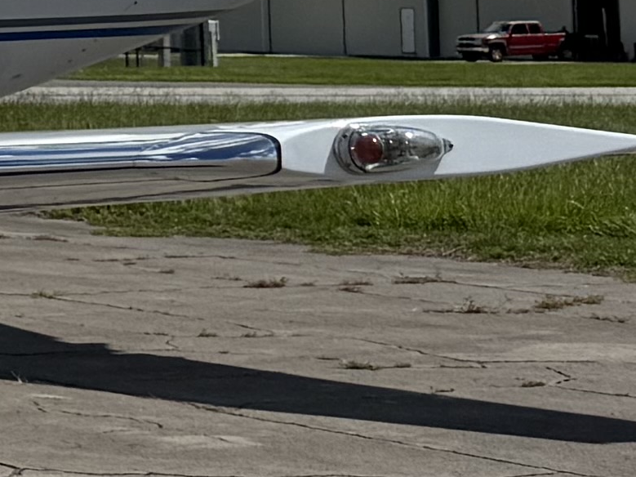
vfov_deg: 8.2
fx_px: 3233
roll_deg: -1.8
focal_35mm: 176
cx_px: -1052
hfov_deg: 9.5
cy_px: -288
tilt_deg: +1.2
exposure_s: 1/14286
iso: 80
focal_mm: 6.76
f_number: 1.78
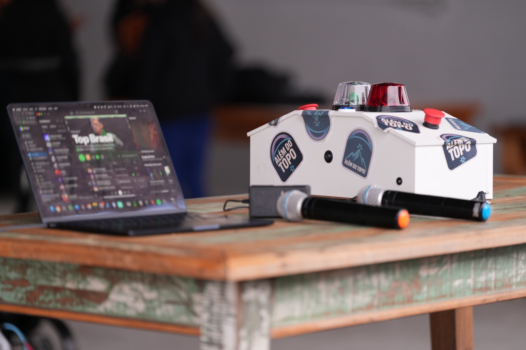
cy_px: 175
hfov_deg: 13.3
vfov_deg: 8.9
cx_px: 263
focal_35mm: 155
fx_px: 2264
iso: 500
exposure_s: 1/125
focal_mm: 155
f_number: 2.8
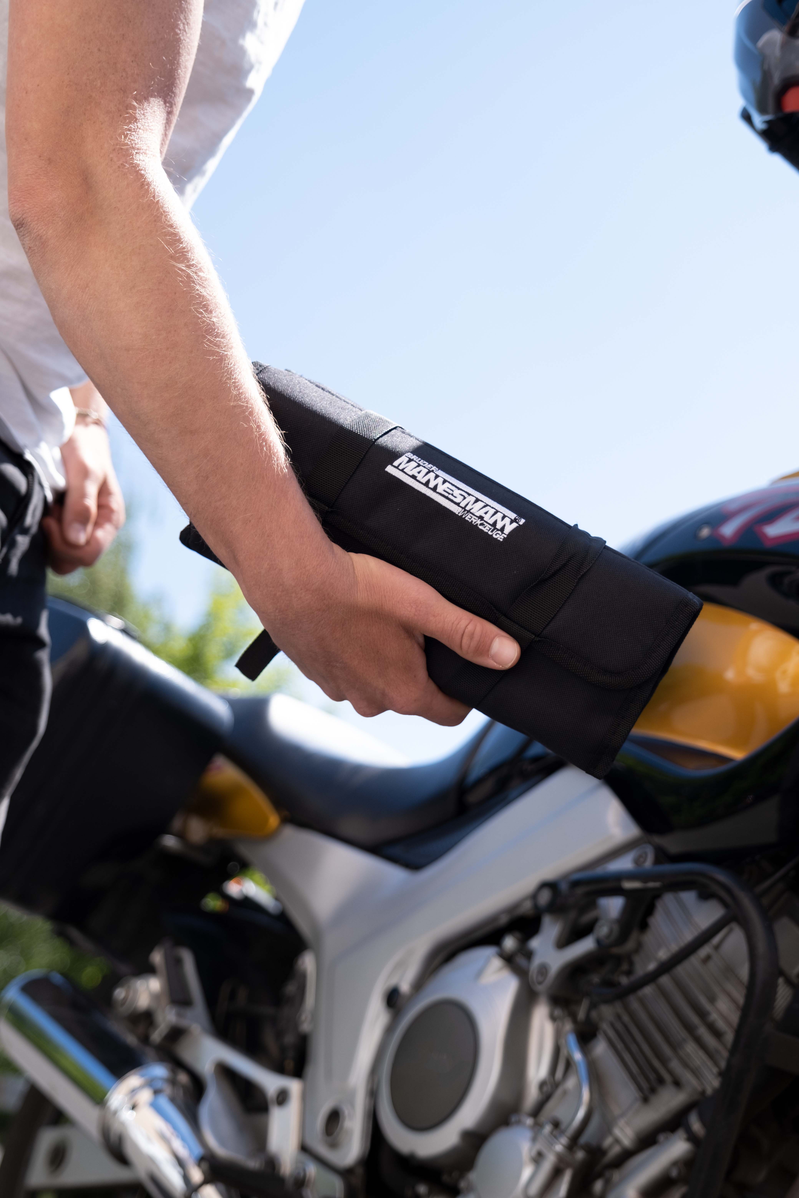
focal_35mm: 50
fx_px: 1664
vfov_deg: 39.6
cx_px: 400
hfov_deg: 27.0
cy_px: 599
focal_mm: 33.2
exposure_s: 1/1600
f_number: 2.8
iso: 250
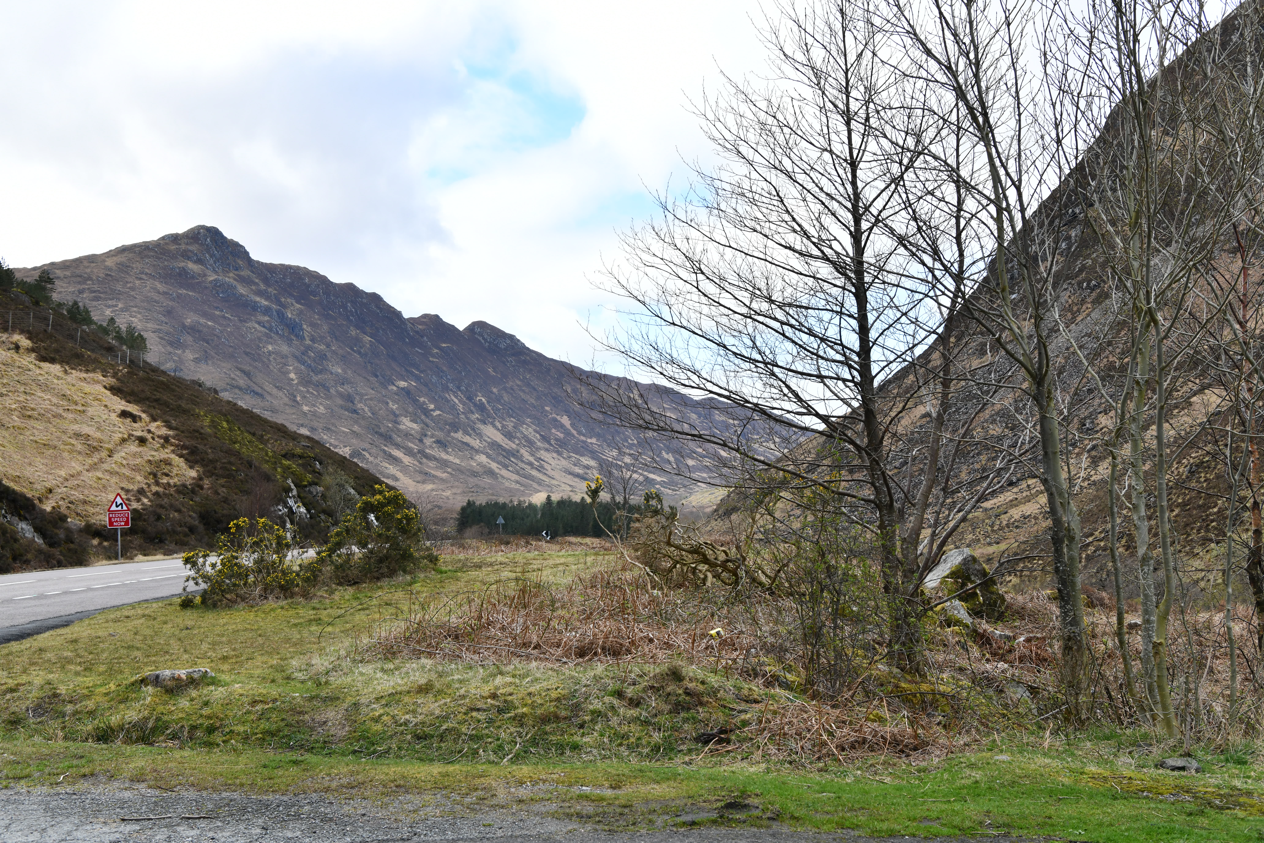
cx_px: 632
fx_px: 1404
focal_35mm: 40
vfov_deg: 33.4
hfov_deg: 48.5
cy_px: 422
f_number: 8
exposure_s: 1/400
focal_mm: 40
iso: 400
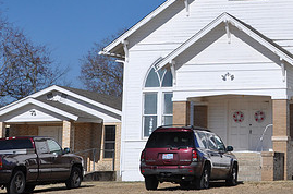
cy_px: 5
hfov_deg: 16.4
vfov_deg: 11.0
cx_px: 272
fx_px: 999
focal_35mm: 123
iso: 200
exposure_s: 1/320
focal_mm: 38
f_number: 9
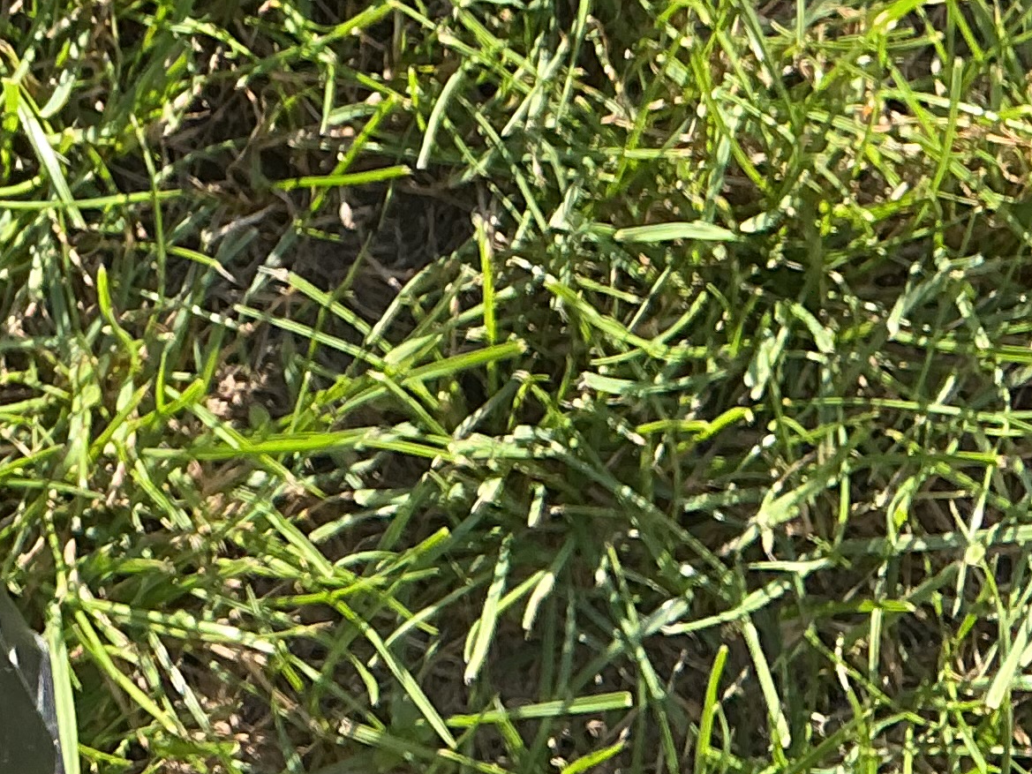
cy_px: -270
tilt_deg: -83.4
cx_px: -579
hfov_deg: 17.4
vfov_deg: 14.1
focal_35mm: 100
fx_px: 2982
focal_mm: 3
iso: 20
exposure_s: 1/191
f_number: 1.8
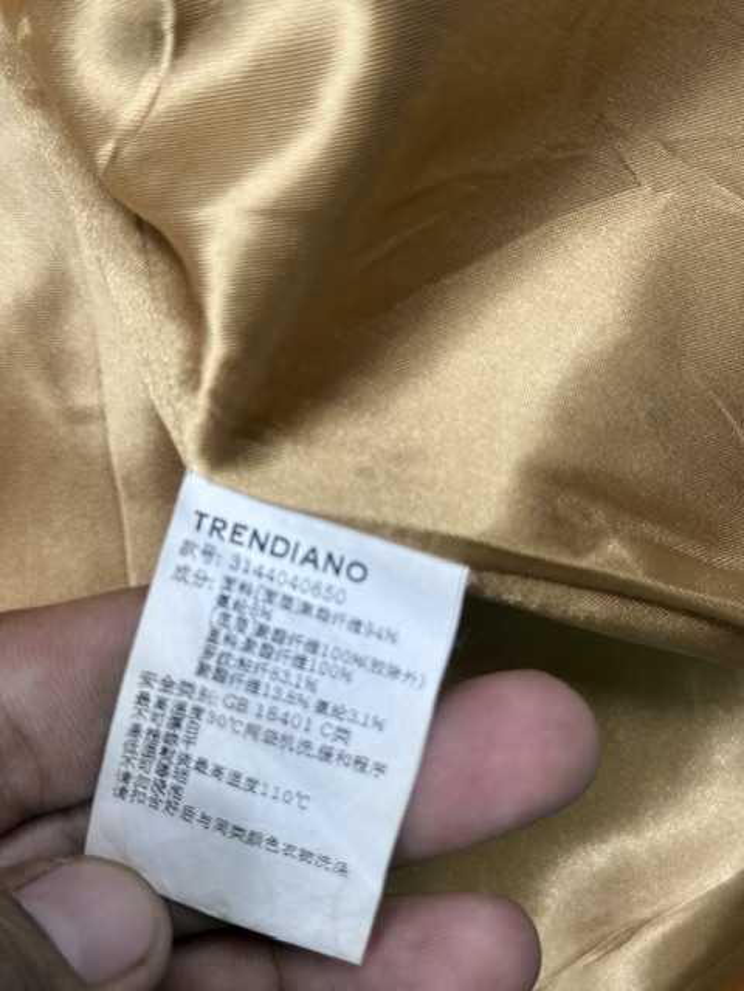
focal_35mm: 48
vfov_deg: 39.7
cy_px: 496
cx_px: 372
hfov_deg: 30.3
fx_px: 1376
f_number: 1.78
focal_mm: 6.76
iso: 50
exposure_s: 1/121
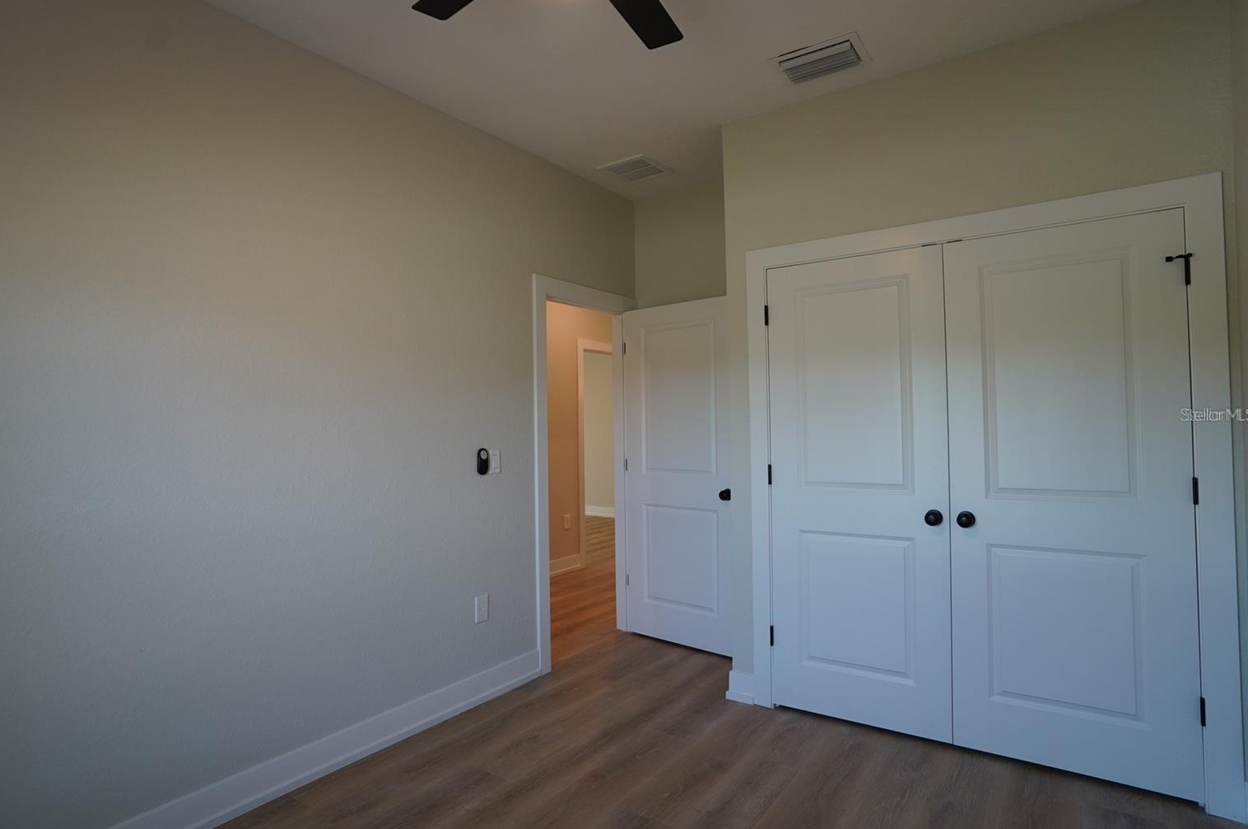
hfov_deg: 86.9
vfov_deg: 64.4
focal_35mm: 19
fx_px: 658
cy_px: 414
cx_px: 599
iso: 800
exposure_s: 1/160
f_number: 4
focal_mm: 18
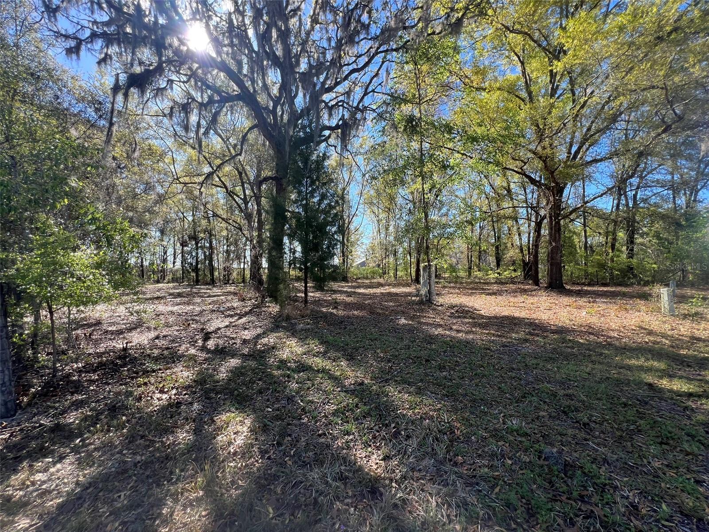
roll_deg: +0.9
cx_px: 354
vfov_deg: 89.9
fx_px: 266
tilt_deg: +0.9
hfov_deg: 106.2
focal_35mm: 13
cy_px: 266
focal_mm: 1.57
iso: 32
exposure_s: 1/350
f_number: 1.8
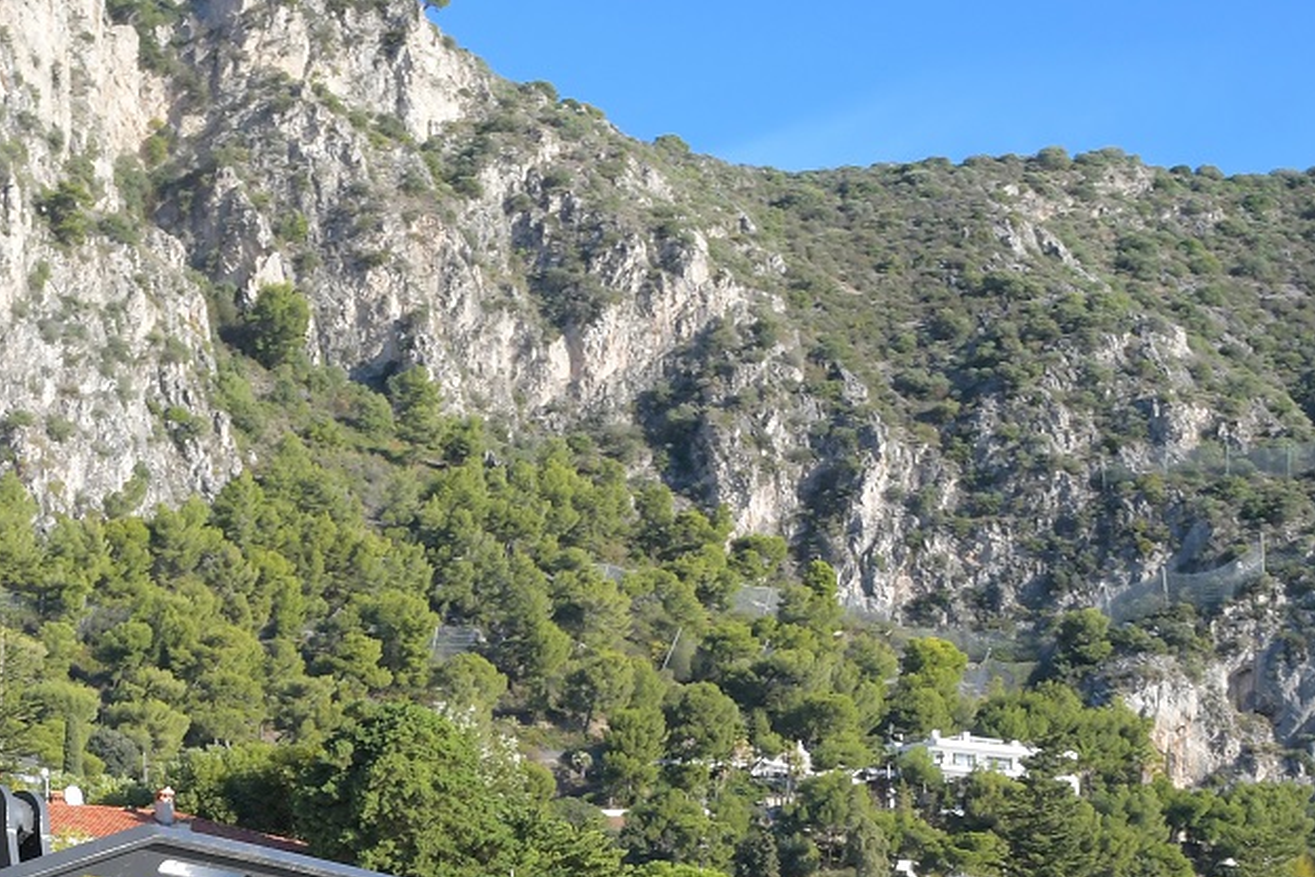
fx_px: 2630
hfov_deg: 27.4
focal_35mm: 72
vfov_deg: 18.2
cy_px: 982
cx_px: 210
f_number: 9
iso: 400
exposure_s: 1/320
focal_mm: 20
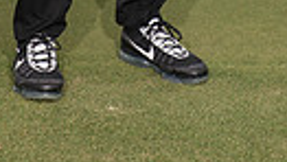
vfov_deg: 5.7
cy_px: -300
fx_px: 1539
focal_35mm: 202
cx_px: 125
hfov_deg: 10.7
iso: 100
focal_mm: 56
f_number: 6.3
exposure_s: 1/320
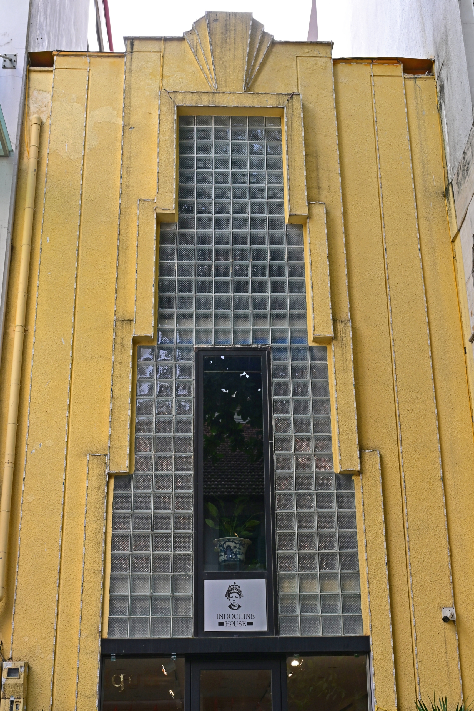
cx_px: 237
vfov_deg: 39.4
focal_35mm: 50
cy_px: 356
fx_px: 992
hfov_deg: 26.9
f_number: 8
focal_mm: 33.5
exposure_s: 1/100
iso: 400
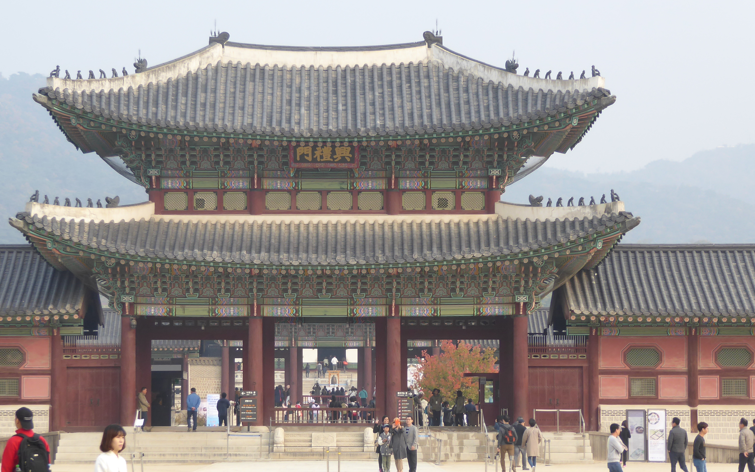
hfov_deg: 14.3
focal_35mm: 146
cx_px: 311
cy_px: 323
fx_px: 3004
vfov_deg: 9.0
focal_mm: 19
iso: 80
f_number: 5.1
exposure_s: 1/100
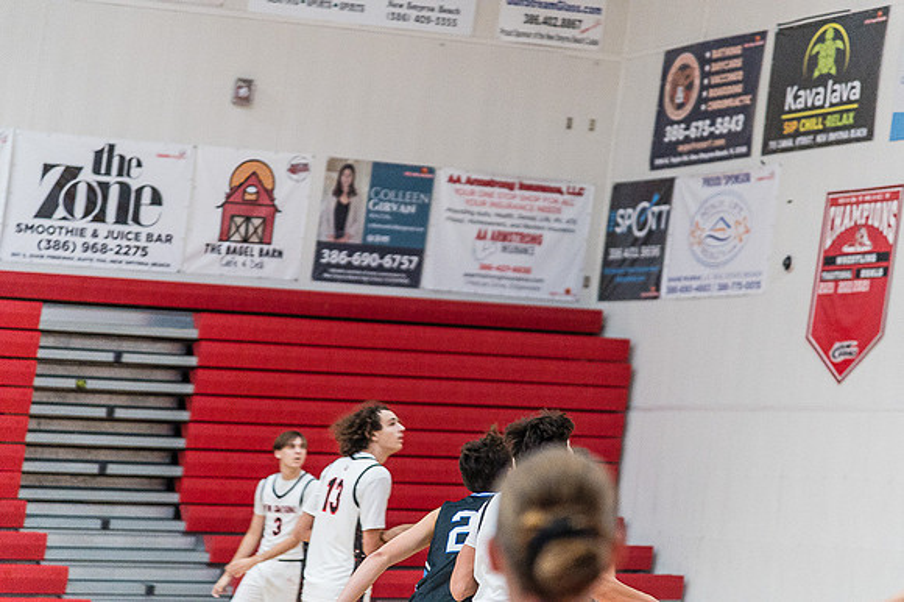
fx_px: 3012
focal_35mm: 120
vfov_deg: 11.4
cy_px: 301
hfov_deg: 17.1
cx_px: 452
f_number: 4
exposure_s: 1/320
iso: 5000
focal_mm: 120
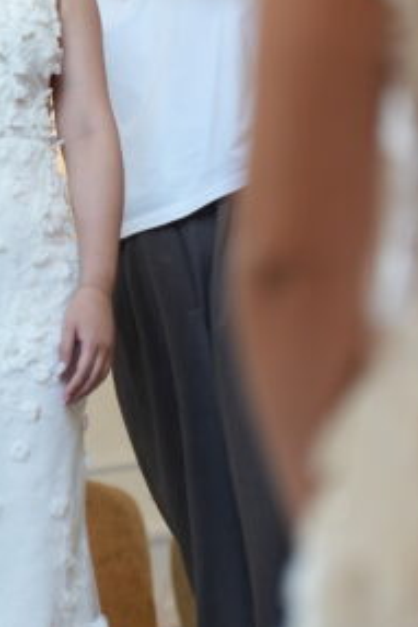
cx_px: 183
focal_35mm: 243
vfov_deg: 8.4
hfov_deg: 5.6
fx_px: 4237
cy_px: 11
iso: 500
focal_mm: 68
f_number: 2
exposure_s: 1/320
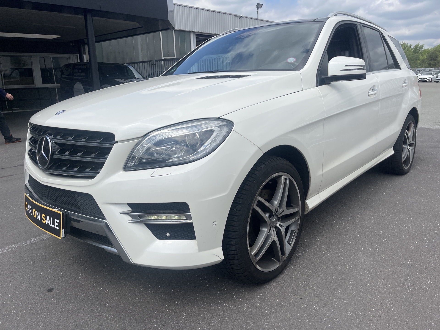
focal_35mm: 26
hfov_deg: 67.3
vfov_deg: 53.1
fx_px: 330
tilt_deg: -14.1
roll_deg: +2.5
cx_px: 220
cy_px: 165
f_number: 1.6
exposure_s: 1/4651
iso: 50
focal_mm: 5.1
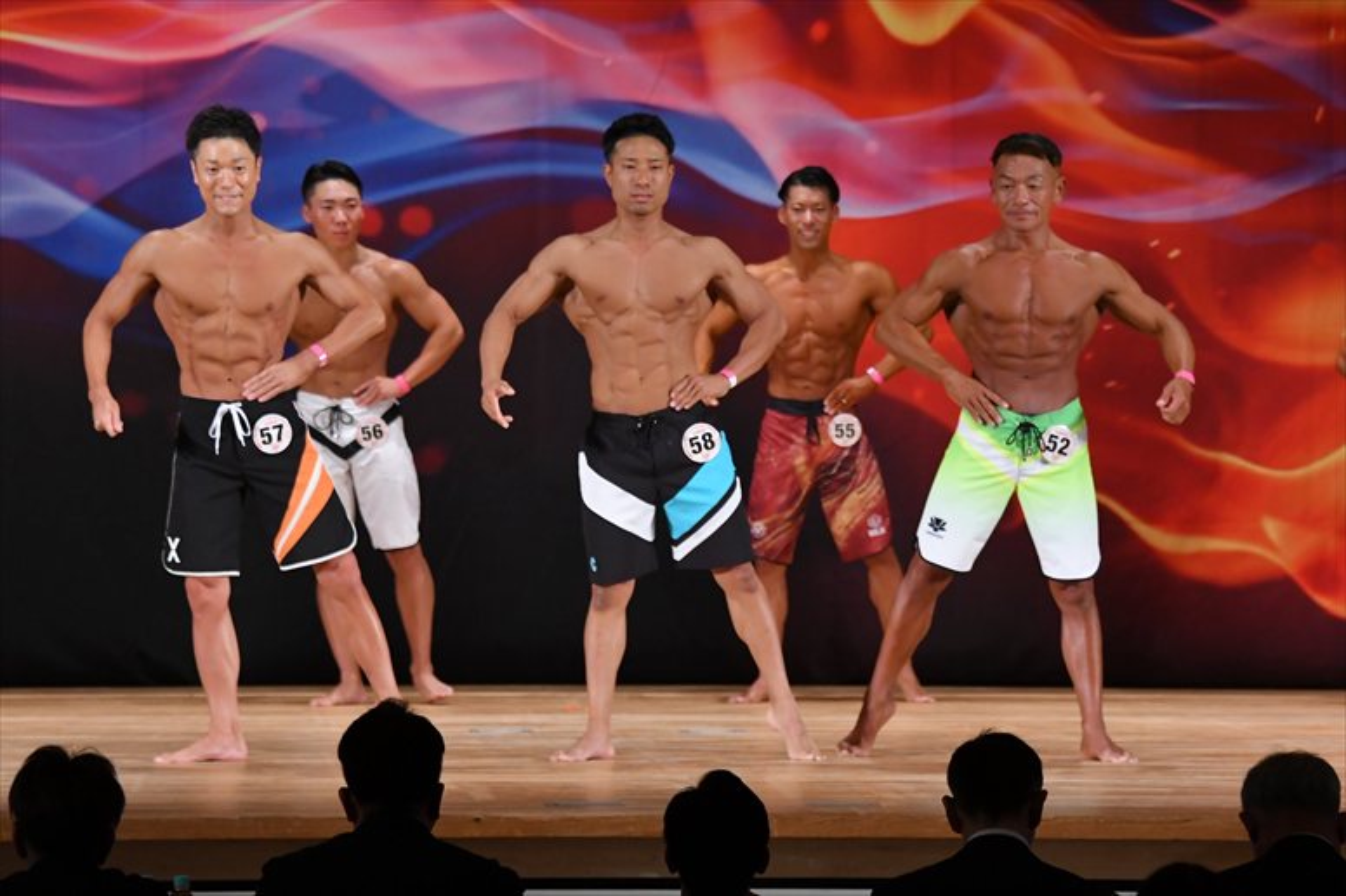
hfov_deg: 10.2
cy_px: 448
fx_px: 7549
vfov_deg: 6.8
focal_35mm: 202
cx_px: 673
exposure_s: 1/400
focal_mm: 135
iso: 3200
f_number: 5.6
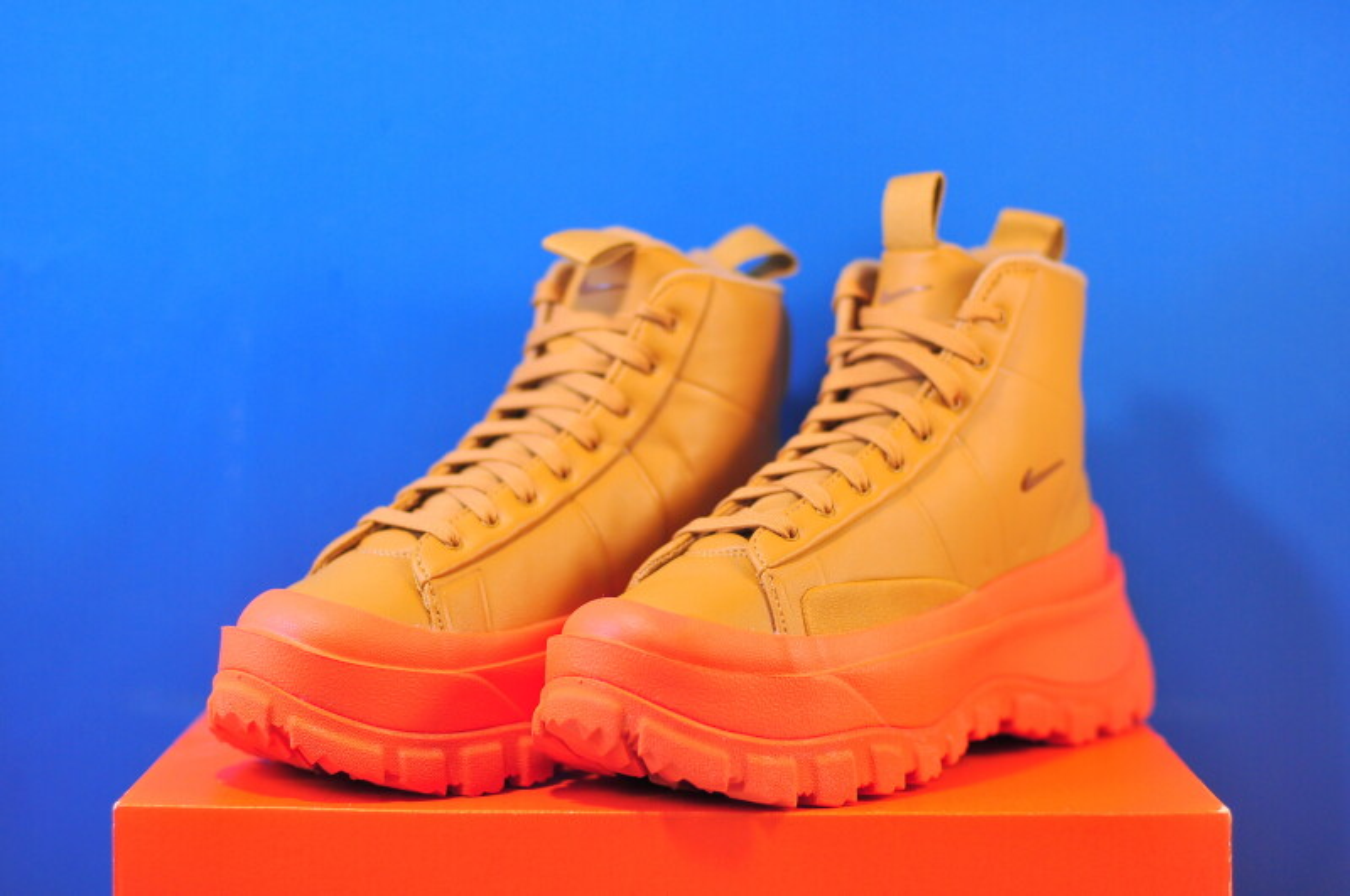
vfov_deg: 18.1
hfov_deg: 27.0
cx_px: 675
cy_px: 448
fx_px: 2808
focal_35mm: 75
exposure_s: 1/320
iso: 250
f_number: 2
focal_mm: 50
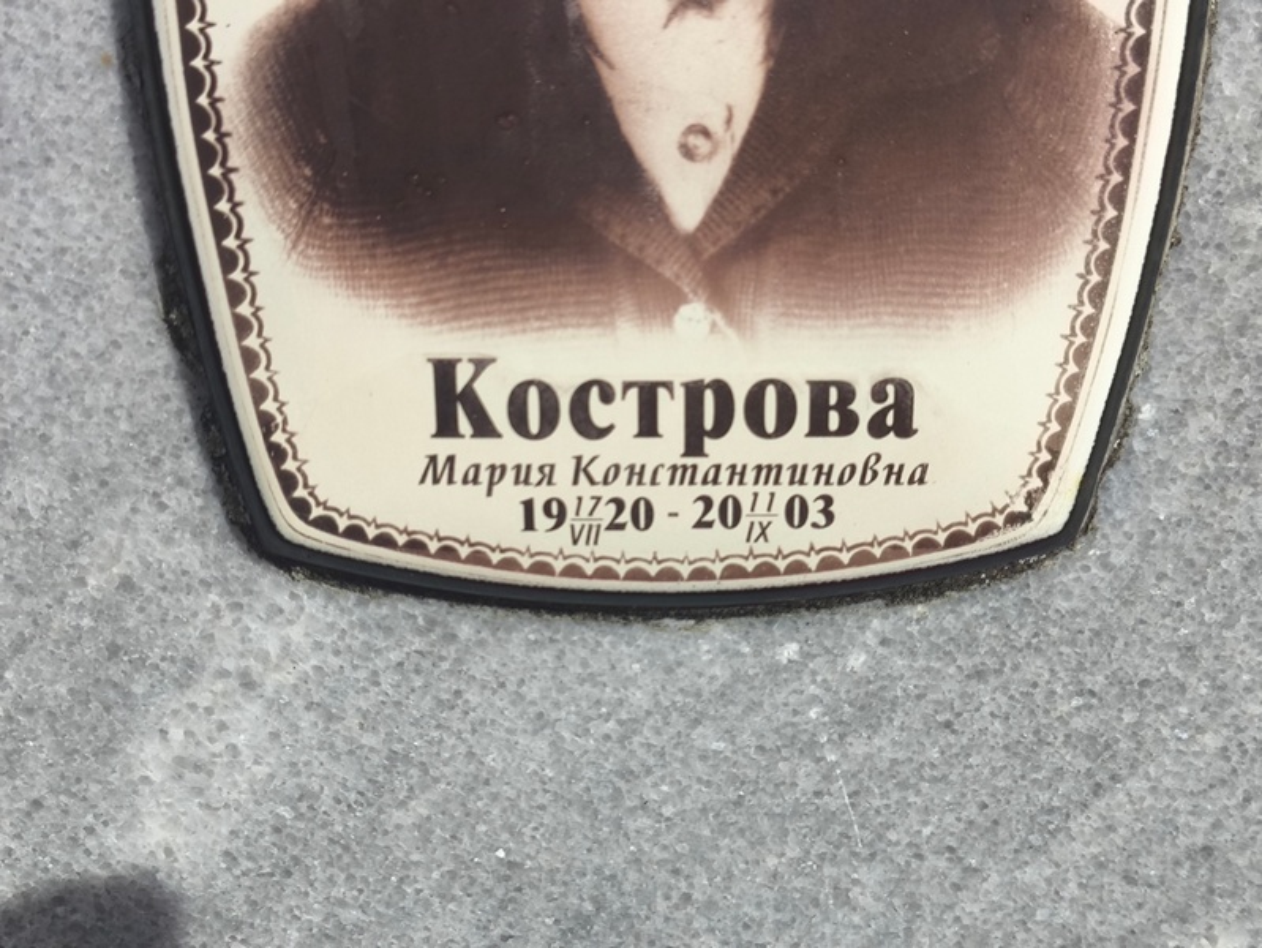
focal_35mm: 50
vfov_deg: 29.1
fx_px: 1824
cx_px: 631
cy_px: 474
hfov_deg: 38.2
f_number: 1.7
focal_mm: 4.71
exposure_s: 1/1014
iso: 50
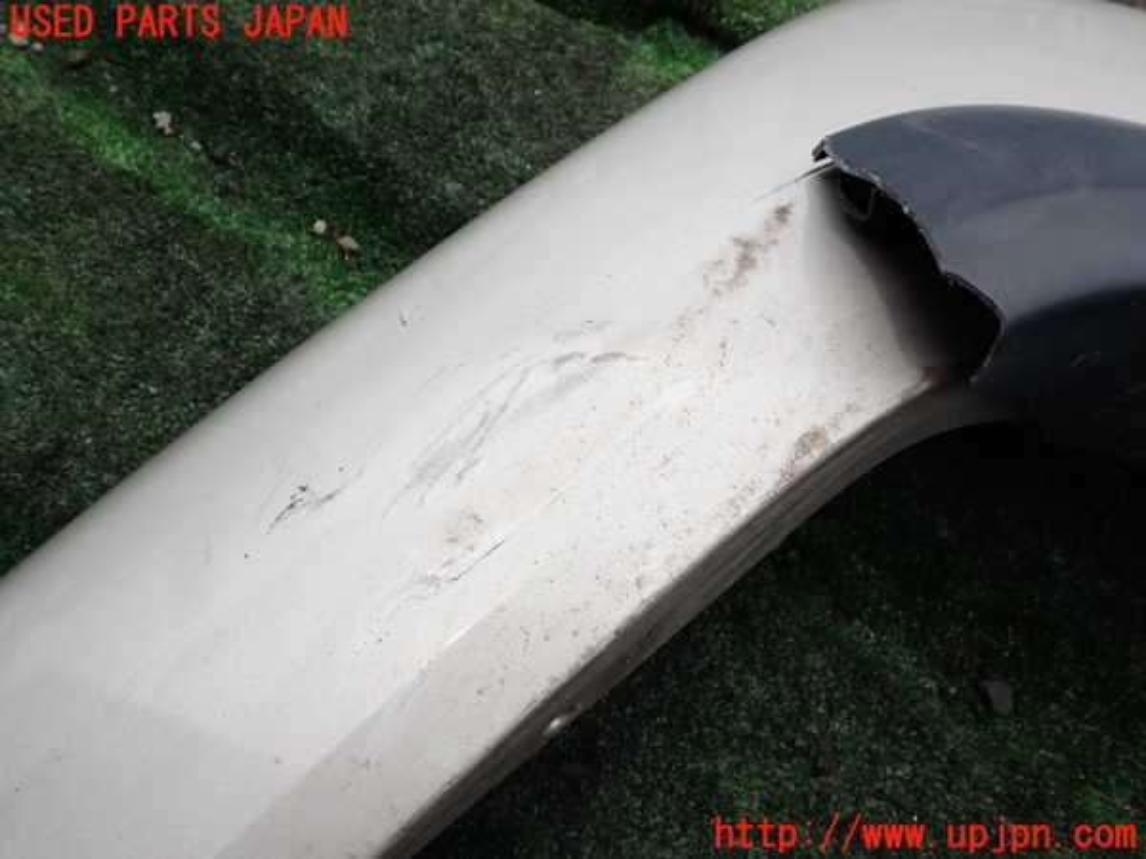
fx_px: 993
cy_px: 430
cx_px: 573
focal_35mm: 30
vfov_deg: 46.8
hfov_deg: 60.0
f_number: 3.2
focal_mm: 5.4
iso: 100
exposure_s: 1/800
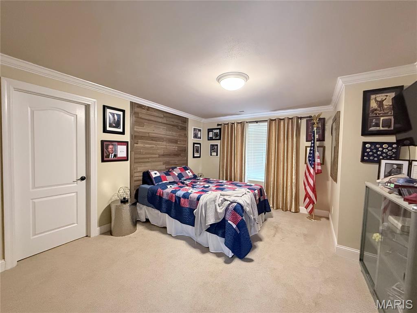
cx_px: 208
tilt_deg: -1.5
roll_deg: -1.0
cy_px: 156
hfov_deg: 102.1
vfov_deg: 85.7
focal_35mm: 14
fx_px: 169
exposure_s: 1/60
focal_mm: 2.22
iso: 640
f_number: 2.2
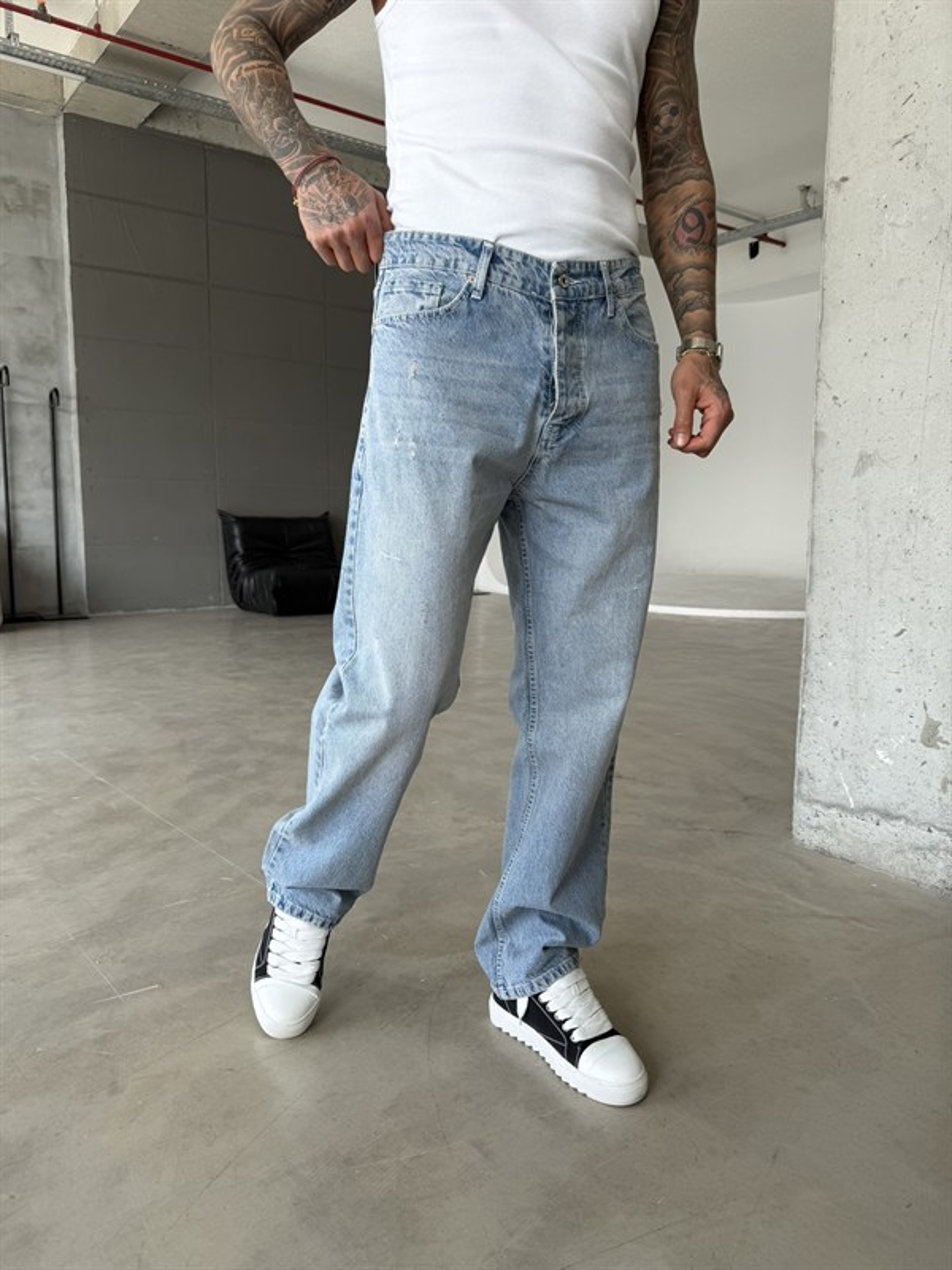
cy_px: 635
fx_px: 880
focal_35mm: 24
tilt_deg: -7.9
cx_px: 476
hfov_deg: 56.8
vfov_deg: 71.6
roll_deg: +0.0
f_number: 1.78
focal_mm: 6.76
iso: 80
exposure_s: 1/350
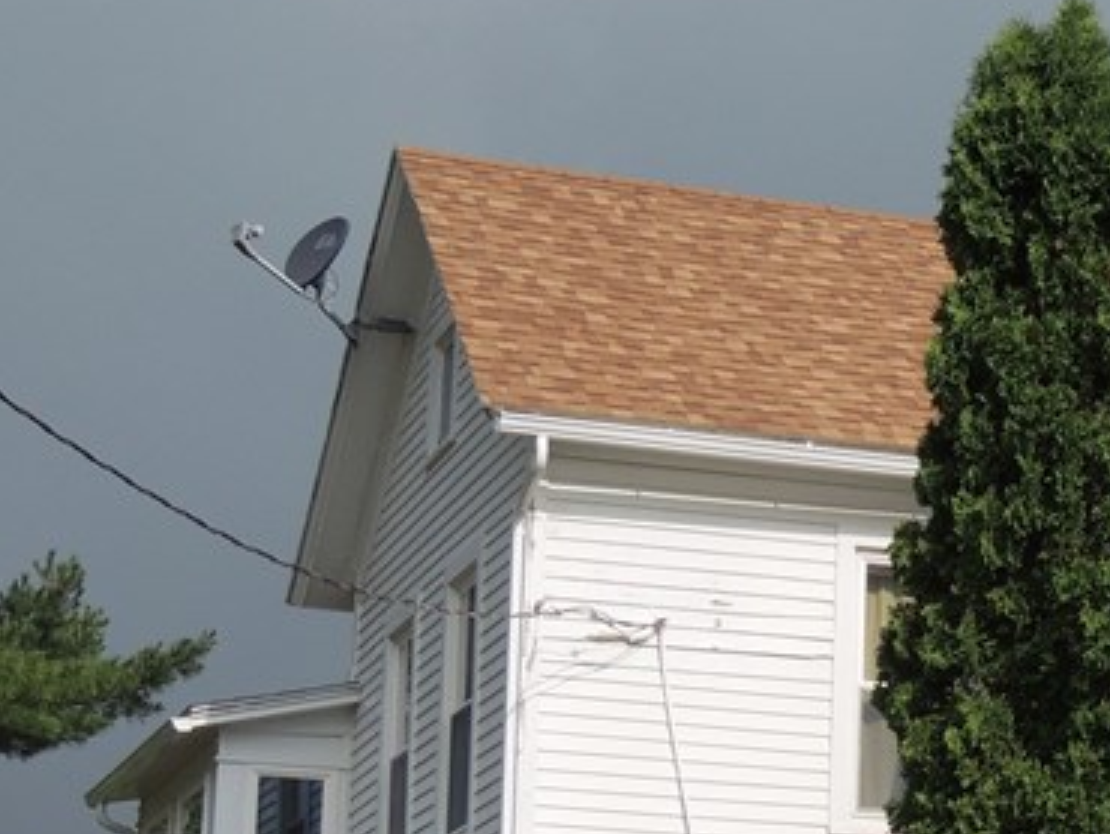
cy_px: 675
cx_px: 1338
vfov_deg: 11.4
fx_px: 4171
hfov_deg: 14.7
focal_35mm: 130
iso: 100
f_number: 3.9
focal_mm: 8.3
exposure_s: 1/1250
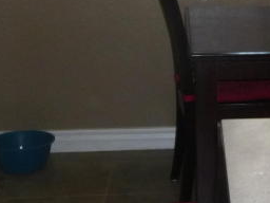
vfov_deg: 13.2
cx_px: 383
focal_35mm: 112
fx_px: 874
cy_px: 77
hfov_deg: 16.3
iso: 200
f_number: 3.3
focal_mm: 4.7
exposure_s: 1/30
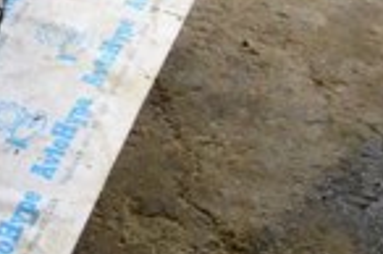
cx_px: -365
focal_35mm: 118
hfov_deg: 14.6
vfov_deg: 10.9
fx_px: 1254
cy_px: -195
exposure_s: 1/160
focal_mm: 18
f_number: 6.3
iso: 6400
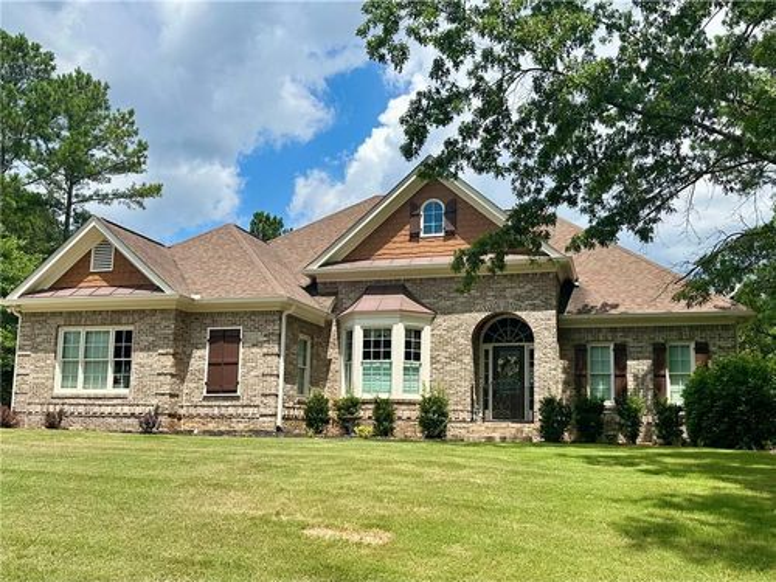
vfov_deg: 56.8
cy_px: 291
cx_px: 388
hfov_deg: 71.6
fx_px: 538
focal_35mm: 24
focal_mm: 6.86
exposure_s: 1/4348
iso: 80
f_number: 1.78
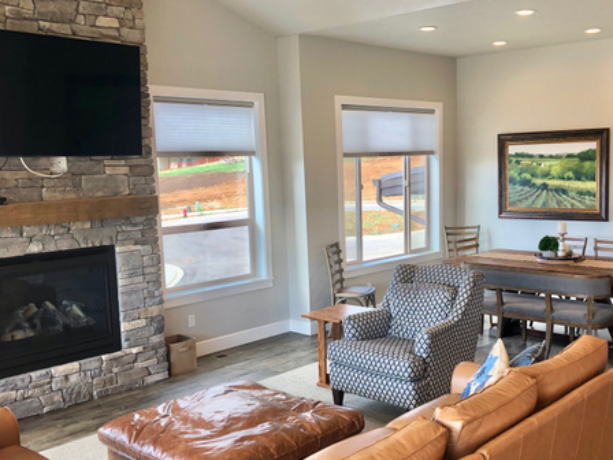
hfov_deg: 46.6
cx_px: 354
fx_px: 708
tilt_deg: -9.7
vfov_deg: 35.9
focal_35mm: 40
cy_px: 260
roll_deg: +2.0
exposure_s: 1/120
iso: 50
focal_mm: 4
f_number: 1.8
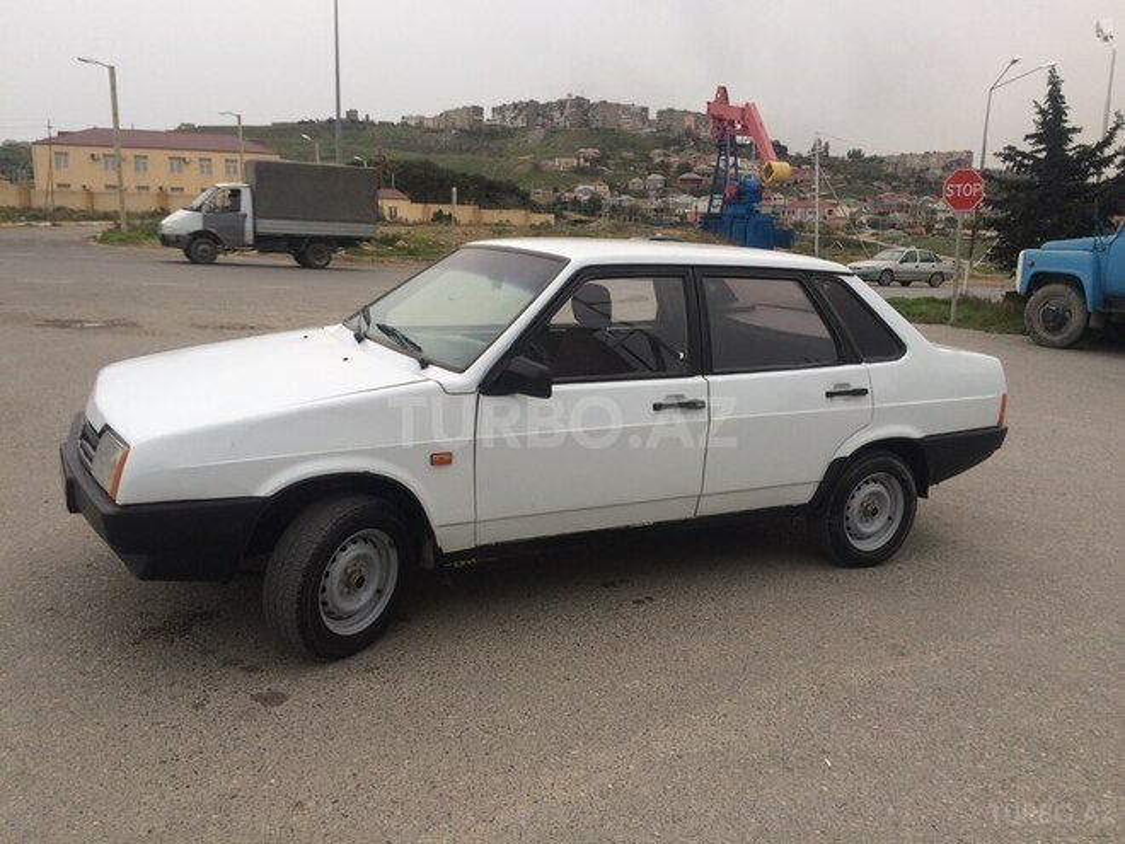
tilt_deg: -10.8
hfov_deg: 61.7
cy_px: 422
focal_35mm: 29
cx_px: 562
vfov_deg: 48.2
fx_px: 942
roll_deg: -1.5
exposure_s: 1/103
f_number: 2.2
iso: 32
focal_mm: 4.15
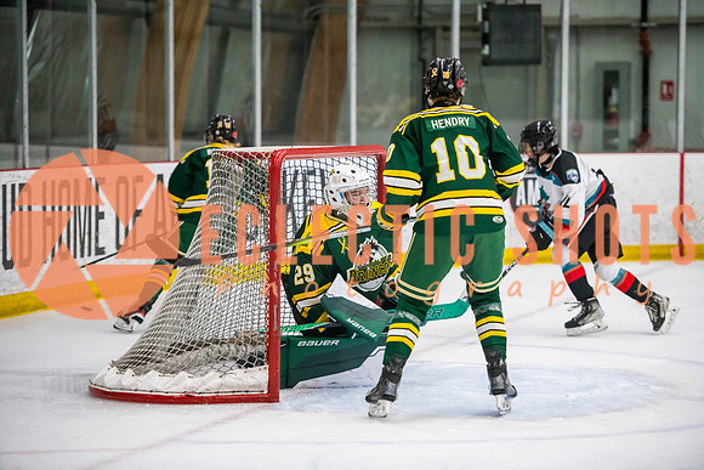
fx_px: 2640
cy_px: 235
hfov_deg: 15.2
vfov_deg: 10.2
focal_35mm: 135
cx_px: 352
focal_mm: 135
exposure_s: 1/640
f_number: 3.2
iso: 2500
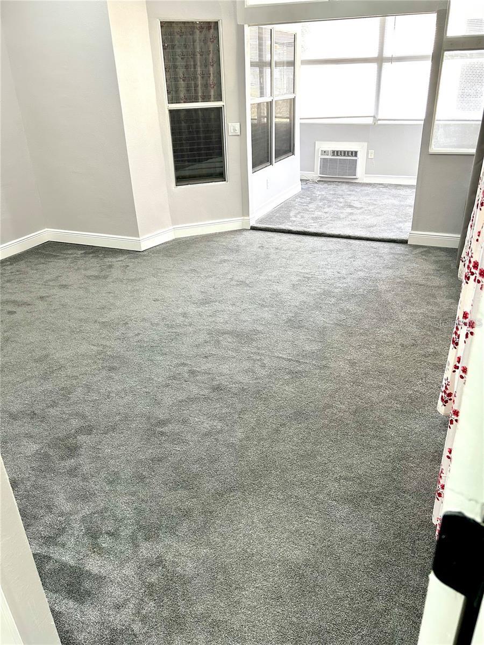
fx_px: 485
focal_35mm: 26
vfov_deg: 67.3
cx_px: 242
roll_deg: +1.6
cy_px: 322
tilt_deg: -23.9
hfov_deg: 53.1
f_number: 1.5
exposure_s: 1/120
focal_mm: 5.7
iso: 125
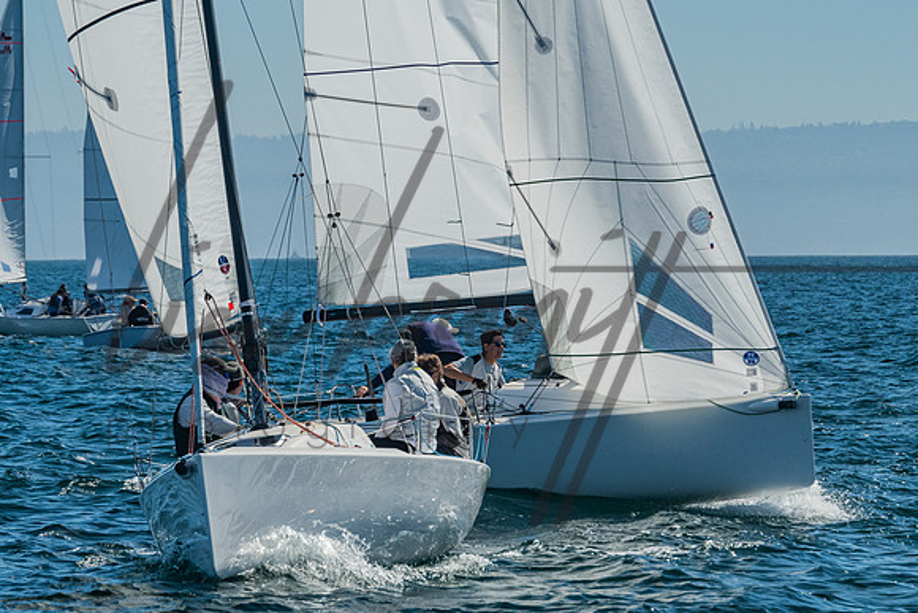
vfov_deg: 4.1
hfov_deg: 6.2
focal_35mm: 334
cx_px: 471
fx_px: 8527
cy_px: 210
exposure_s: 1/640
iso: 400
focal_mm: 175
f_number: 10
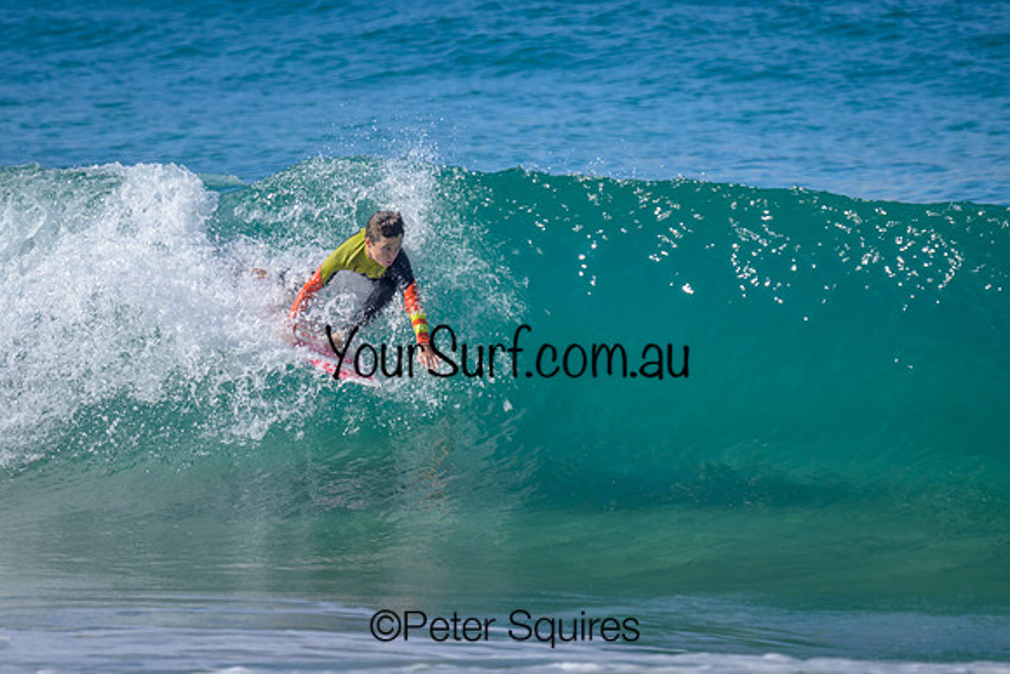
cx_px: 488
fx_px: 30829
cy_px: 284
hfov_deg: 1.9
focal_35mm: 1099
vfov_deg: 1.3
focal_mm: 800
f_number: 6.3
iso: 450
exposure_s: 1/2000
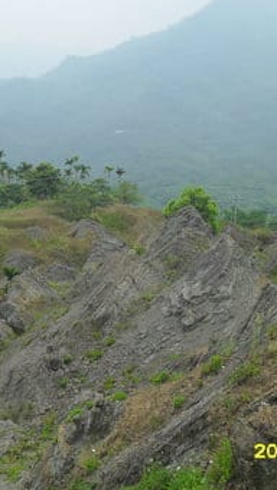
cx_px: 38
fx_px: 729
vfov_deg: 37.2
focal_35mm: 56
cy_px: 233
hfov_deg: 21.1
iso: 100
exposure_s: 1/125
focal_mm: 6.2
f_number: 8.9
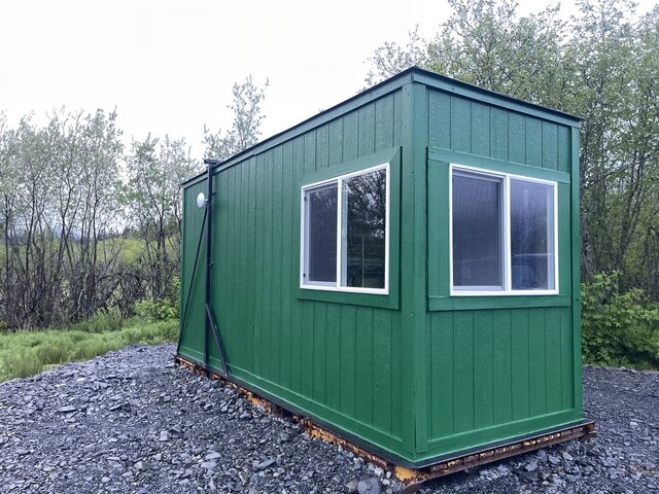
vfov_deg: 53.1
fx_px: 495
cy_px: 247
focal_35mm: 26
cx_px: 330
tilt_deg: +1.2
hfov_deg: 67.3
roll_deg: -1.8
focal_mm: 5.1
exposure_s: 1/110
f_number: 1.6
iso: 125
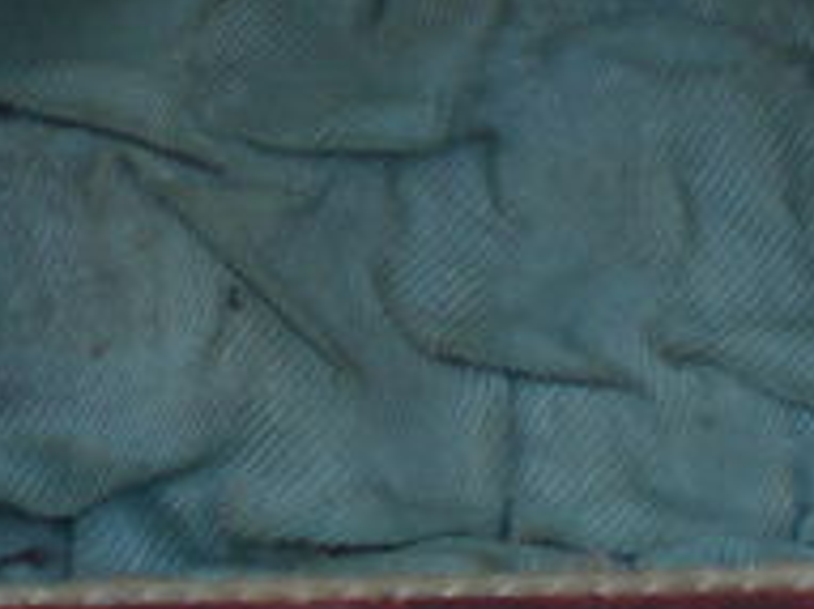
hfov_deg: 9.9
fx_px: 4677
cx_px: 264
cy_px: -319
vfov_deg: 7.3
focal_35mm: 199
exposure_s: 1/242
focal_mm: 6.3
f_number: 3.1
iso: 64
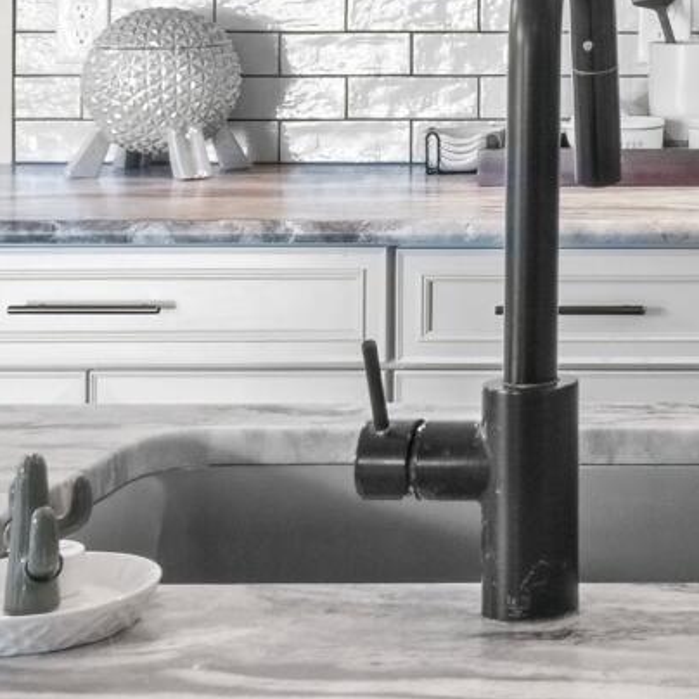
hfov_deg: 15.6
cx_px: 1111
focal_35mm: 101
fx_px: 2307
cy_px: -9
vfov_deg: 16.8
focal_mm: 16
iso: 800
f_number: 22
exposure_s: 1.6
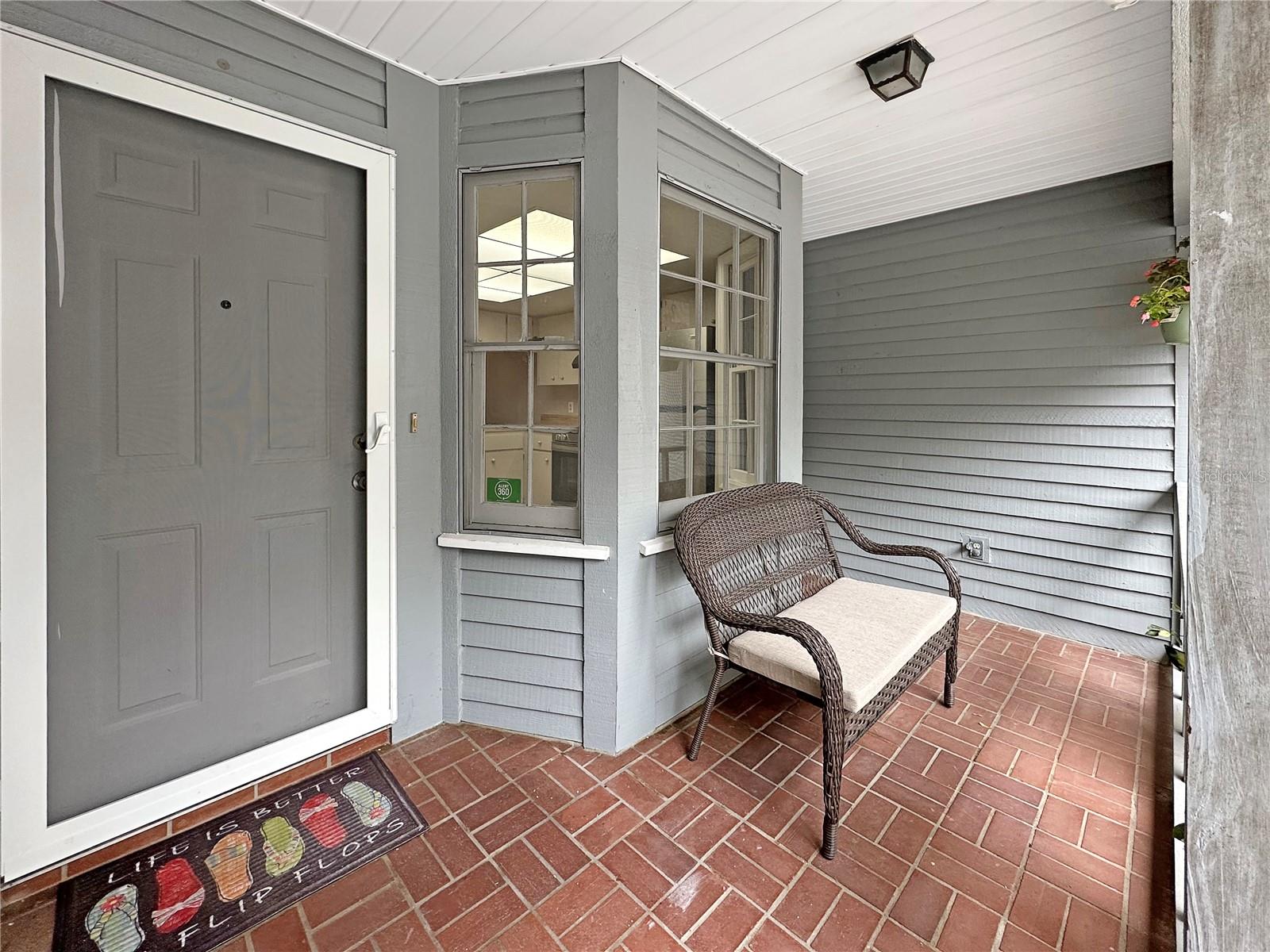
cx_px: 635
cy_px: 476
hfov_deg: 102.1
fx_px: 514
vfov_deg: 85.7
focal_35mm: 14
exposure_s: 1/99
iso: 160
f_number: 2.2
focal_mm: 2.22
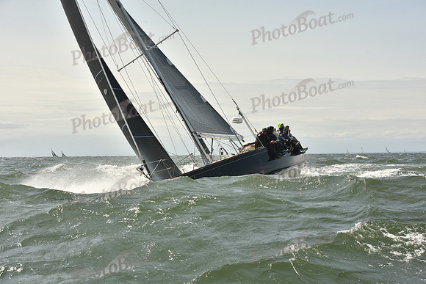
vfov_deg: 19.5
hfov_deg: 28.8
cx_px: 213
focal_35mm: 70
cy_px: 142
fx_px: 828
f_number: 9
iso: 250
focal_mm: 70
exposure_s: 1/800
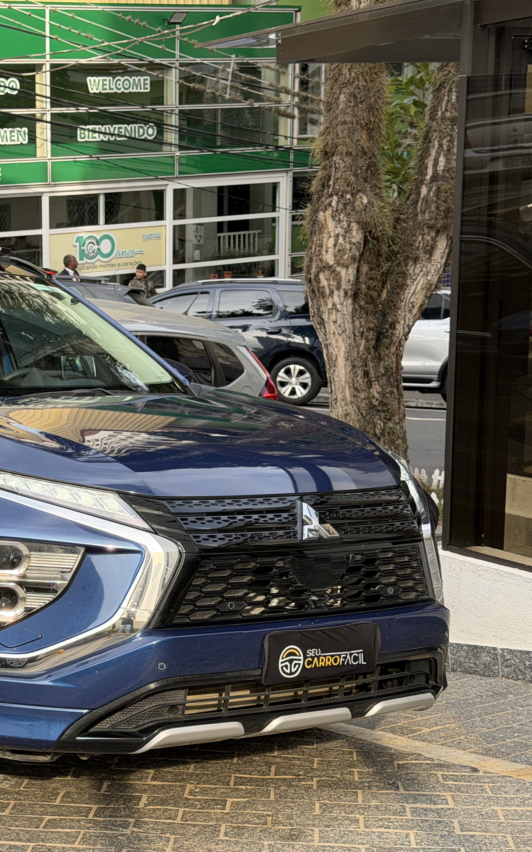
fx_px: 1577
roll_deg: +2.4
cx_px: -24
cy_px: 425
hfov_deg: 18.5
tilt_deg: -11.2
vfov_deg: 30.2
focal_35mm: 68
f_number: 1.78
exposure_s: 1/865
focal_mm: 6.76
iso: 80
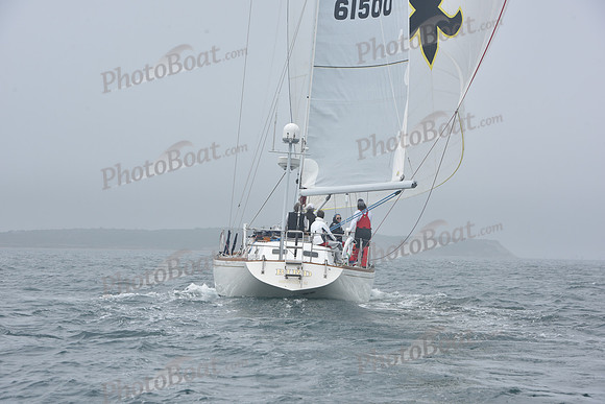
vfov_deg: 11.4
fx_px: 2017
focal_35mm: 120
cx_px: 302
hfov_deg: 17.1
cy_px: 202
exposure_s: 1/800
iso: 250
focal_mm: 120
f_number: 10
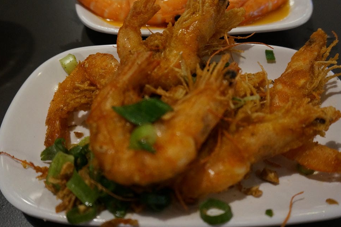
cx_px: 177
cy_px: 101
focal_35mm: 30
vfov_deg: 43.5
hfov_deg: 62.0
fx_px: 284
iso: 1600
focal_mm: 16
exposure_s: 1/60
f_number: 4
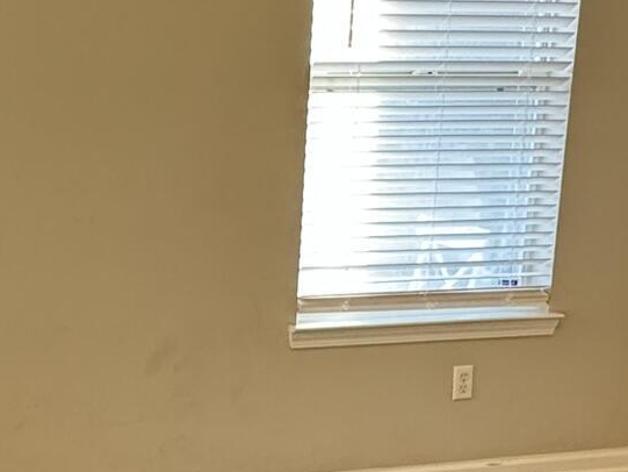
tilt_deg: -11.3
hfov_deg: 33.6
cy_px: 253
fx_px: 962
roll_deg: -0.3
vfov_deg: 27.5
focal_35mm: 53
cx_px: 26
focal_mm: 2.22
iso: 640
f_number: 2.2
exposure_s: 1/60
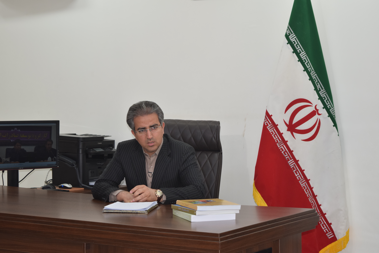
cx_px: 190
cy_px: 126
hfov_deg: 24.6
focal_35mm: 82
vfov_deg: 16.6
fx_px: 869
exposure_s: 1/125
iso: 500
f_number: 5.6
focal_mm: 55
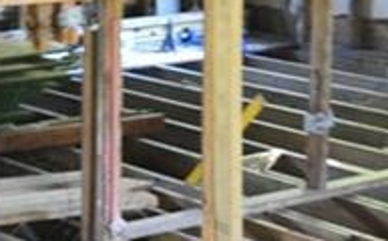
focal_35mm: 130
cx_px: 36
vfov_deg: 10.0
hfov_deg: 15.9
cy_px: 35
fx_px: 1373
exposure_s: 1/1.3
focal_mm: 24
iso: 1600
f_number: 2.8
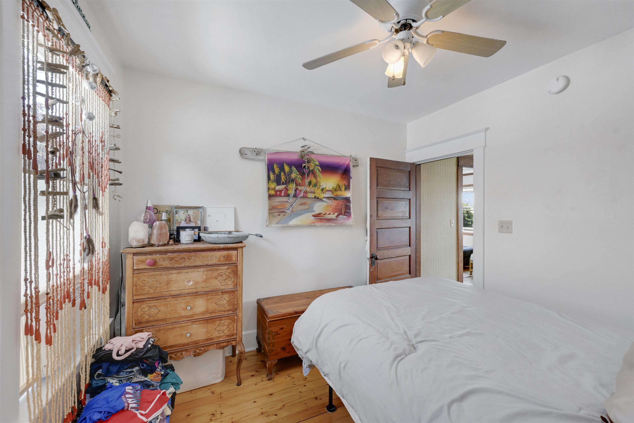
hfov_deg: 104.3
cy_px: 212
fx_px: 247
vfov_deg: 81.2
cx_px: 317
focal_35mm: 14
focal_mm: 14
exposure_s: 1/25
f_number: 14
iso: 2000
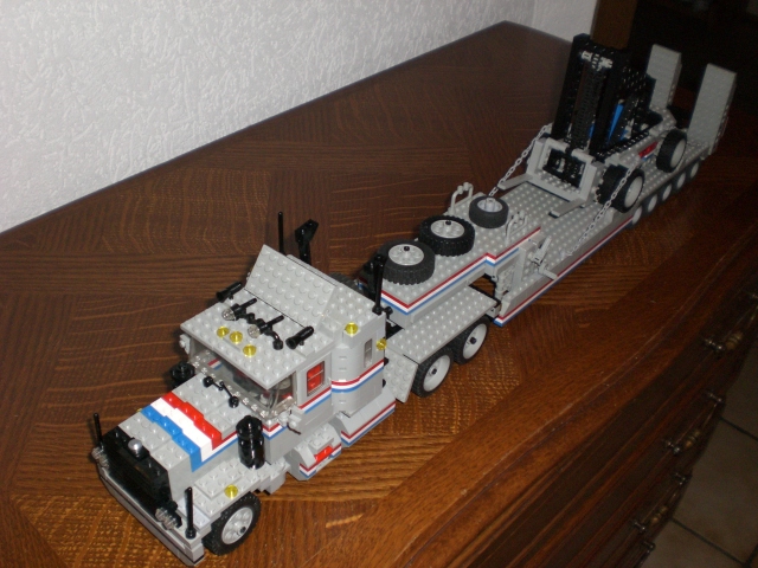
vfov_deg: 37.7
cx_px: 379
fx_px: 832
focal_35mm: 38
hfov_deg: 49.0
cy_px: 284
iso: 200
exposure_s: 1/60
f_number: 3.1
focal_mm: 6.3
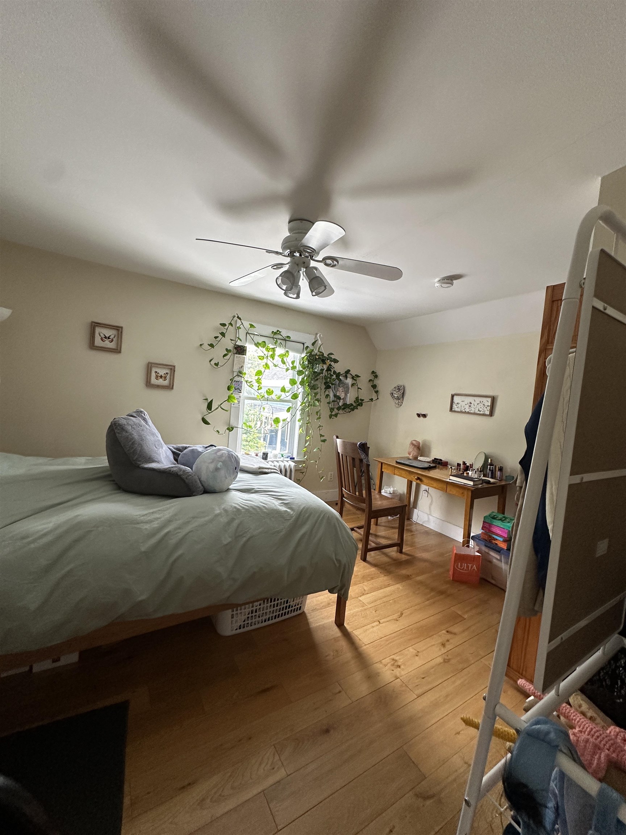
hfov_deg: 85.7
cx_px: 313
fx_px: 338
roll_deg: -6.2
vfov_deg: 102.1
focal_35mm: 14
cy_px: 418
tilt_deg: -2.1
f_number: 2.2
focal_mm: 2.22
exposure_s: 1/120
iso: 250
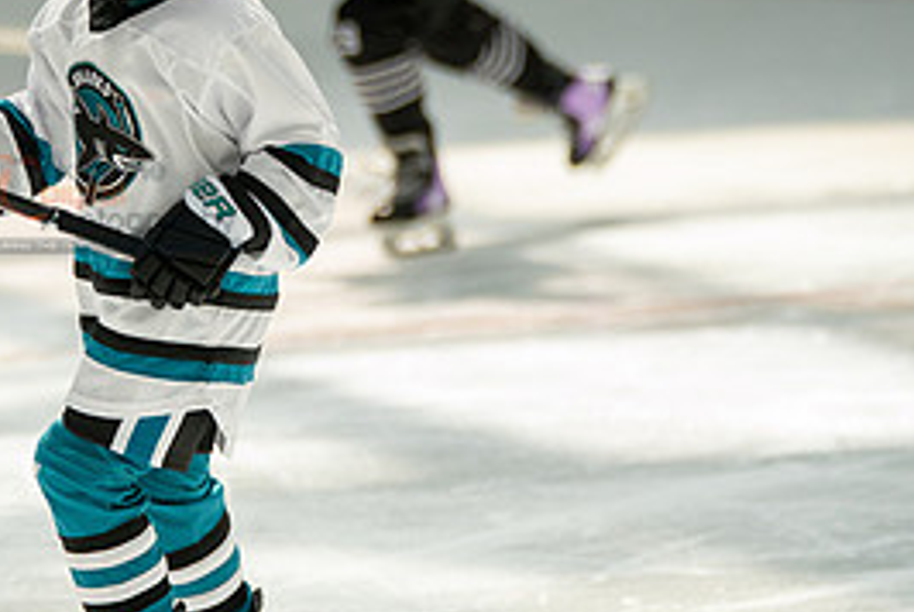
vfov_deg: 2.9
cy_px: 201
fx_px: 12225
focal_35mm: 481
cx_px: 100
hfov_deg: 4.3
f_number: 3.2
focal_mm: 221
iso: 1600
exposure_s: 1/5000
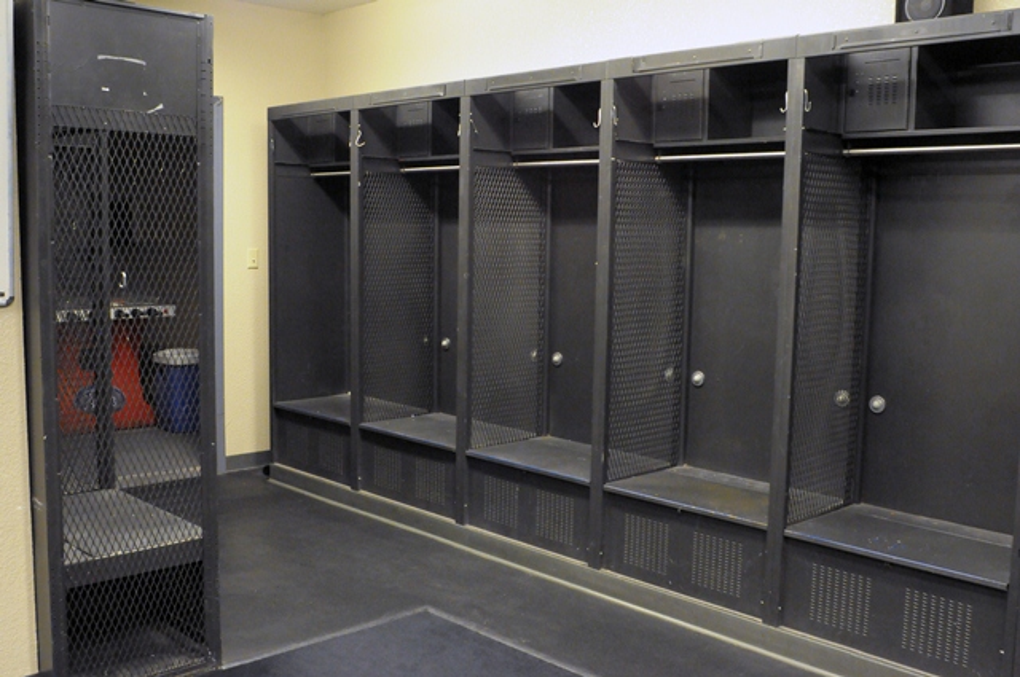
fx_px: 1019
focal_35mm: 36
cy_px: 338
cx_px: 510
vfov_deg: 36.8
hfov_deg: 53.2
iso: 3200
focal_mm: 24
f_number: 5.6
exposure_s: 1/25
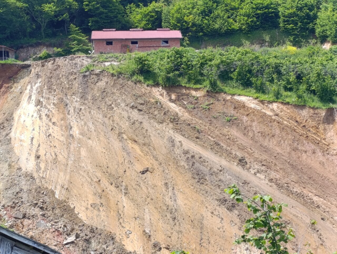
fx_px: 897
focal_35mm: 92
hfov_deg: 21.3
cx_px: 168
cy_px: 127
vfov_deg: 16.1
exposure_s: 1/273
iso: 50
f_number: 1.6
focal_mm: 6.14
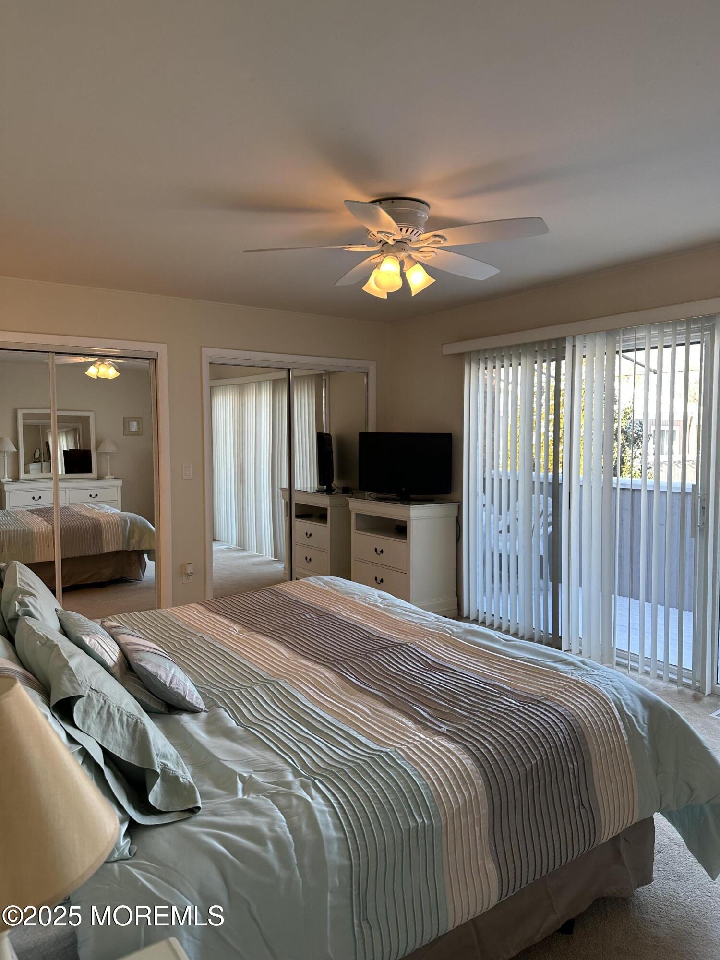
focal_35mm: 24
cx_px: 360
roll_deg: +0.7
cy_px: 480
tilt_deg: -3.1
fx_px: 666
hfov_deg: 56.8
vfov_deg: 71.6
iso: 80
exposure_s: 1/120
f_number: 1.78
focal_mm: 6.86
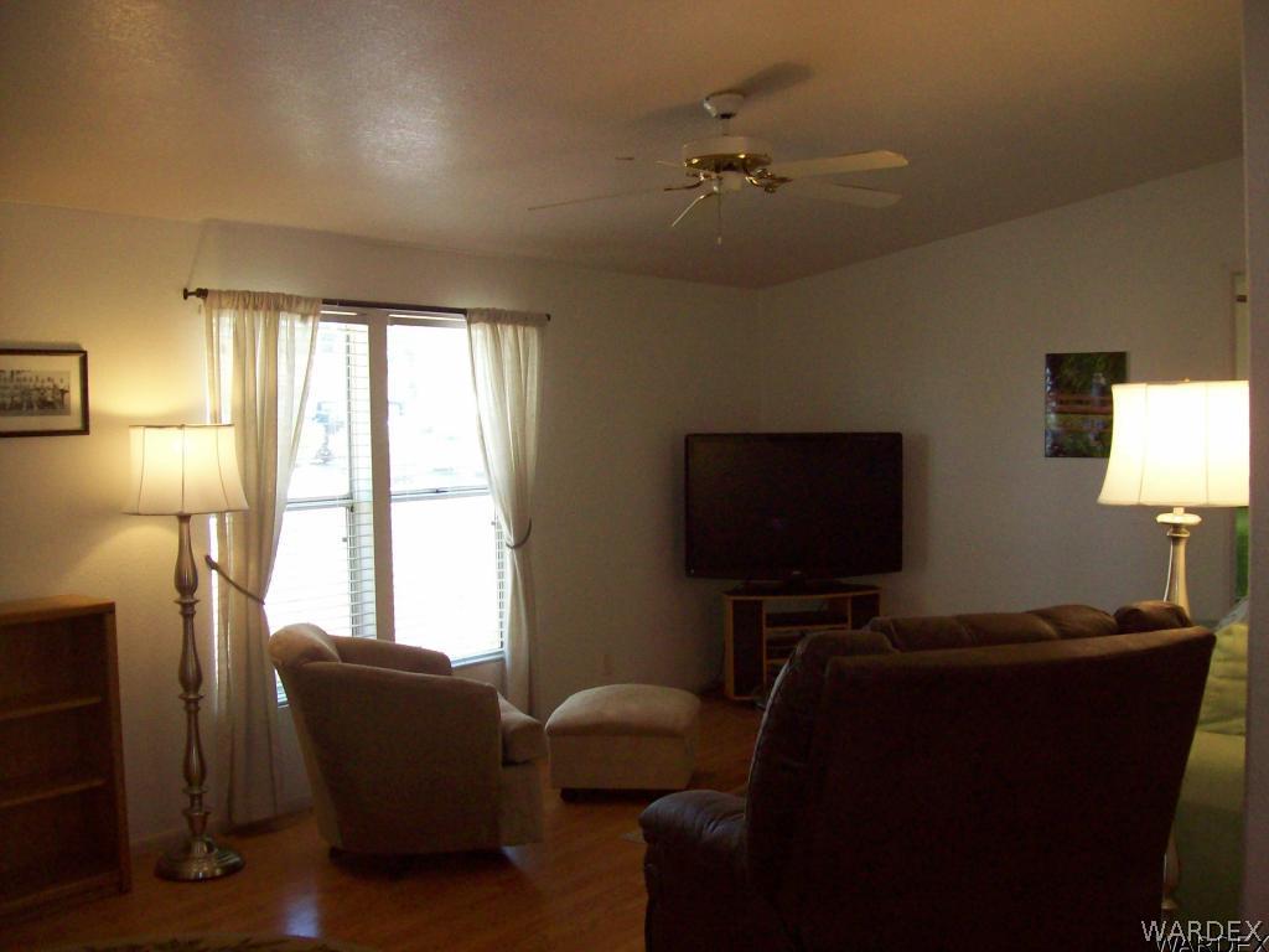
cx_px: 634
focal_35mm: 36
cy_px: 476
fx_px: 1320
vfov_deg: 39.7
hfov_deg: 51.4
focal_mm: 6
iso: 200
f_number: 2.7
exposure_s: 1/89.3
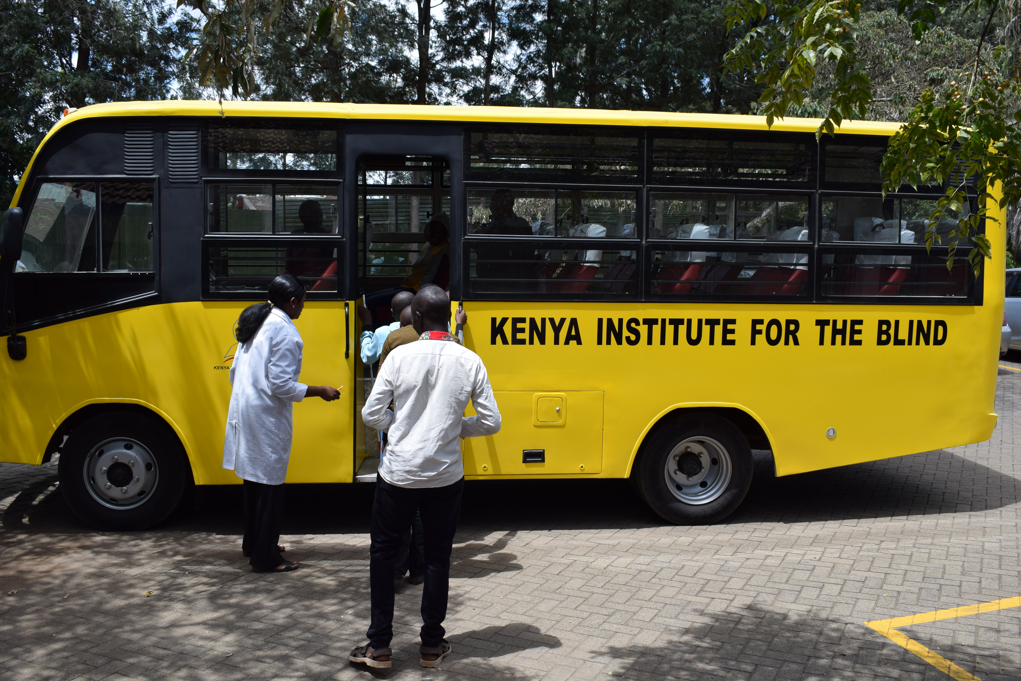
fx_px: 1021
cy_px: 340
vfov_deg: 36.9
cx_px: 510
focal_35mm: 36
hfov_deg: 53.1
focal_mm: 24
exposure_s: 1/320
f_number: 9
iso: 200
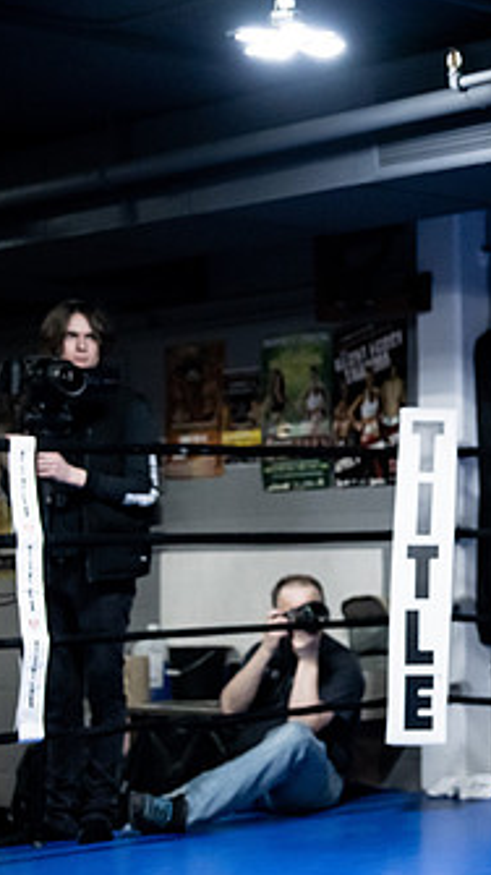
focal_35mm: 89
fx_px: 2064
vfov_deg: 23.9
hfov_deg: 12.8
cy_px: 448
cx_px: 742
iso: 8000
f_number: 2.8
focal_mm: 49
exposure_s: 1/1000
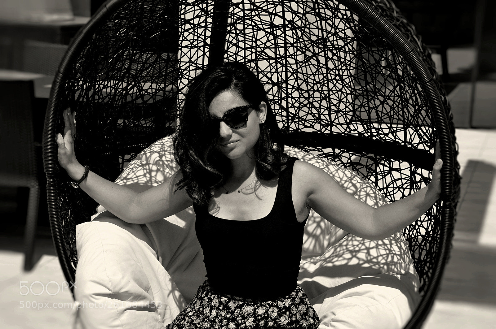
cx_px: 248
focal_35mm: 78
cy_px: 164
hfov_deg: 26.0
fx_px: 1073
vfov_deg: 17.5
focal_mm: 52
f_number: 16
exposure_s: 1/250
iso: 250
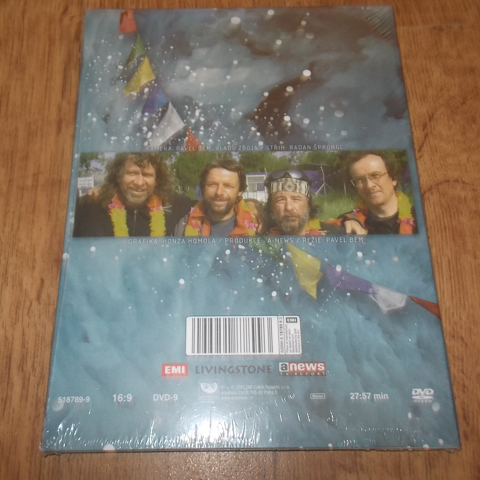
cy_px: 235
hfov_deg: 47.2
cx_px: 226
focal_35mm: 35
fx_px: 549
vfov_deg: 47.2
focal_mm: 4.1
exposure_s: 1/30
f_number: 3.3
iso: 200
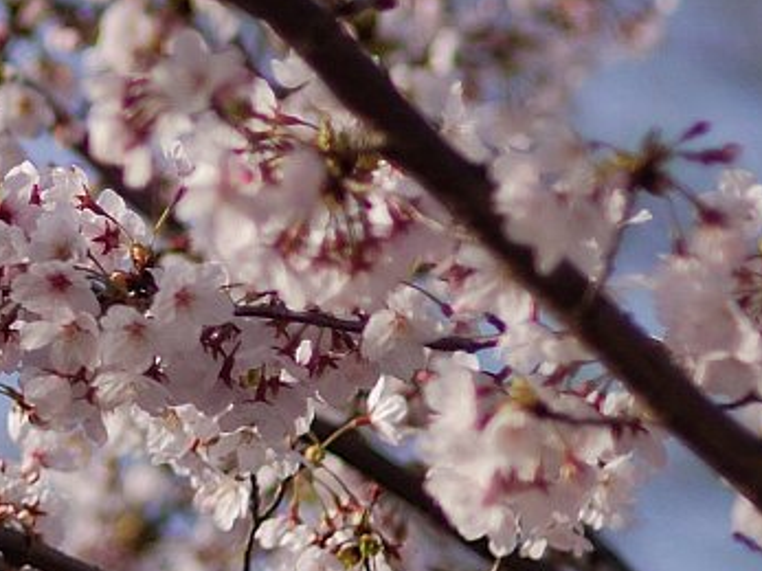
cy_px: -49
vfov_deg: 2.6
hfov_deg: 3.5
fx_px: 12438
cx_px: -823
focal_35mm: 565
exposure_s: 1/2500
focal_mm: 85
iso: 100
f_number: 2
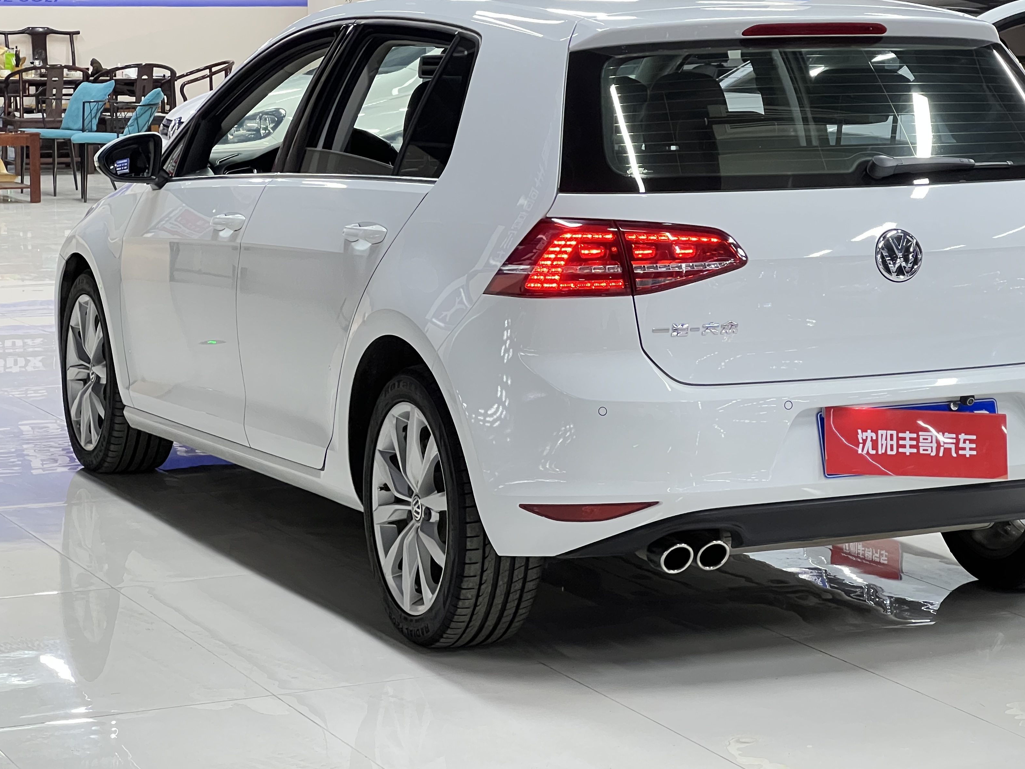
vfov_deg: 15.1
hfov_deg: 20.0
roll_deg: +0.3
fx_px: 2902
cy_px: 293
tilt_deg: -6.1
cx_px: 644
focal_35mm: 98
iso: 400
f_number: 2.8
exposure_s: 1/50
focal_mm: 9
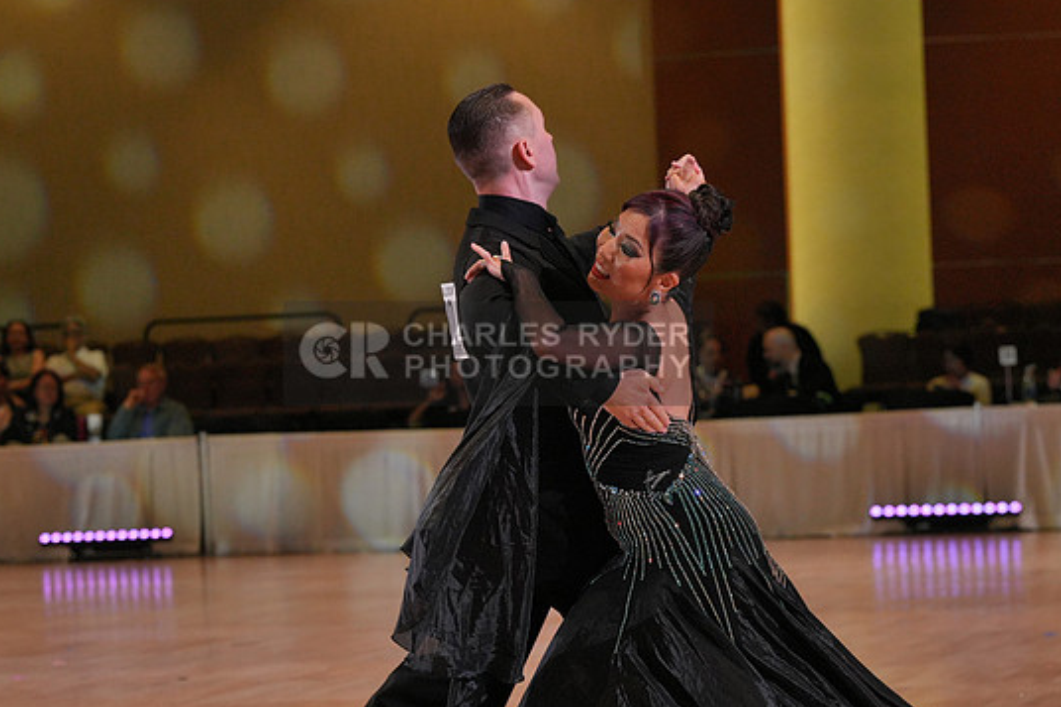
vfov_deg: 8.7
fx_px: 4625
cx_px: 499
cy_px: 354
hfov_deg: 13.1
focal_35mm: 157
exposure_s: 1/500
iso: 4000
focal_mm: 145
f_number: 7.1
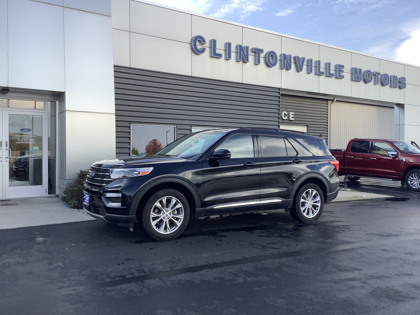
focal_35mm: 31
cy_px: 158
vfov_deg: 45.4
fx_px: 376
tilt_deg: -1.9
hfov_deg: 58.4
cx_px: 210
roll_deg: +0.0
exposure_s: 1/476
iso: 25
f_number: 2.4
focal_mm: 3.3
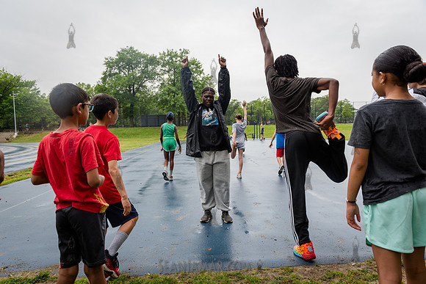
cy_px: 142
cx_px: 213
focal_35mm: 24
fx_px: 284
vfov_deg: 53.2
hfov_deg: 73.7
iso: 400
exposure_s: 1/1250
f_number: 4.5
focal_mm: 24
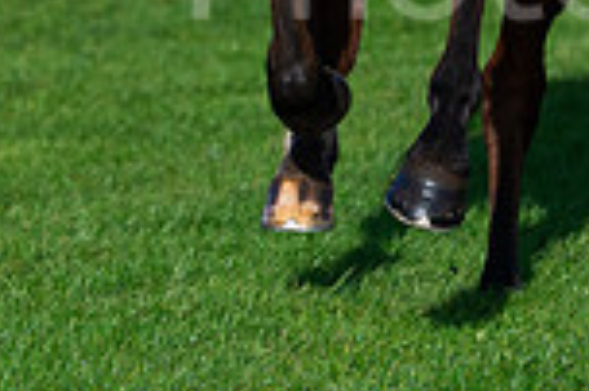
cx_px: 538
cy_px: -277
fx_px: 12372
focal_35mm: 757
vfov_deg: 1.8
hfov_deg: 2.7
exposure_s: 1/5000
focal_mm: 115
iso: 250
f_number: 3.5
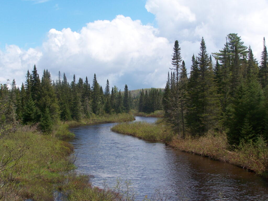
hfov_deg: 32.7
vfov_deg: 24.8
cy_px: 100
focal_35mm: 59
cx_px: 134
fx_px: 457
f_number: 4.5
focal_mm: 9.8
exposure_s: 1/800
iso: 80
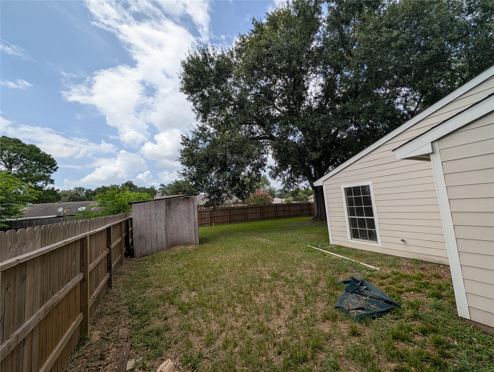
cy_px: 186
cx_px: 247
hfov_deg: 110.5
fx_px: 171
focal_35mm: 12
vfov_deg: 94.6
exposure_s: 1/3077
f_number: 1.7
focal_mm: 2.02
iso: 54
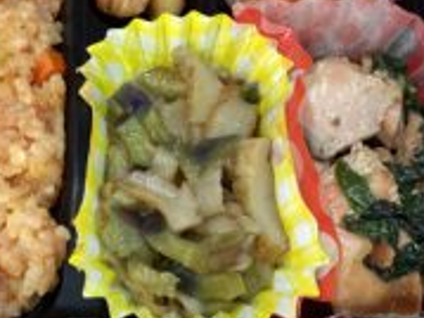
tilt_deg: -58.7
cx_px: 75
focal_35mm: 65
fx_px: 796
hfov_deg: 29.1
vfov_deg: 22.5
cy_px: 113
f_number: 2.4
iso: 125
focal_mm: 3.3
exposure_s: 1/50
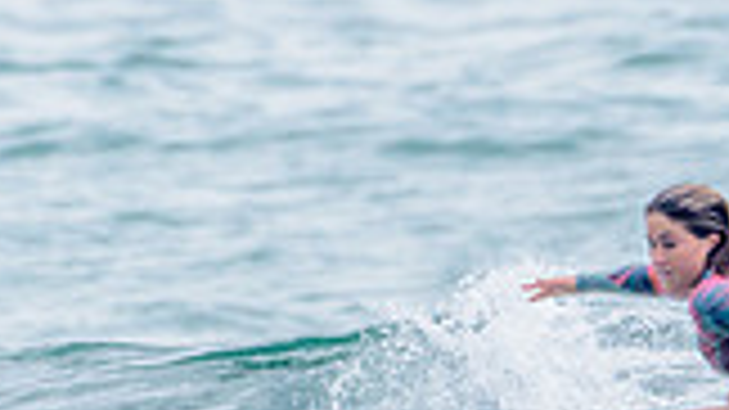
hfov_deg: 0.9
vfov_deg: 0.5
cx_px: 772
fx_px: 44541
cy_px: 412
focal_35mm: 2305
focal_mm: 500
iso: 280
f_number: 5.6
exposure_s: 1/2000
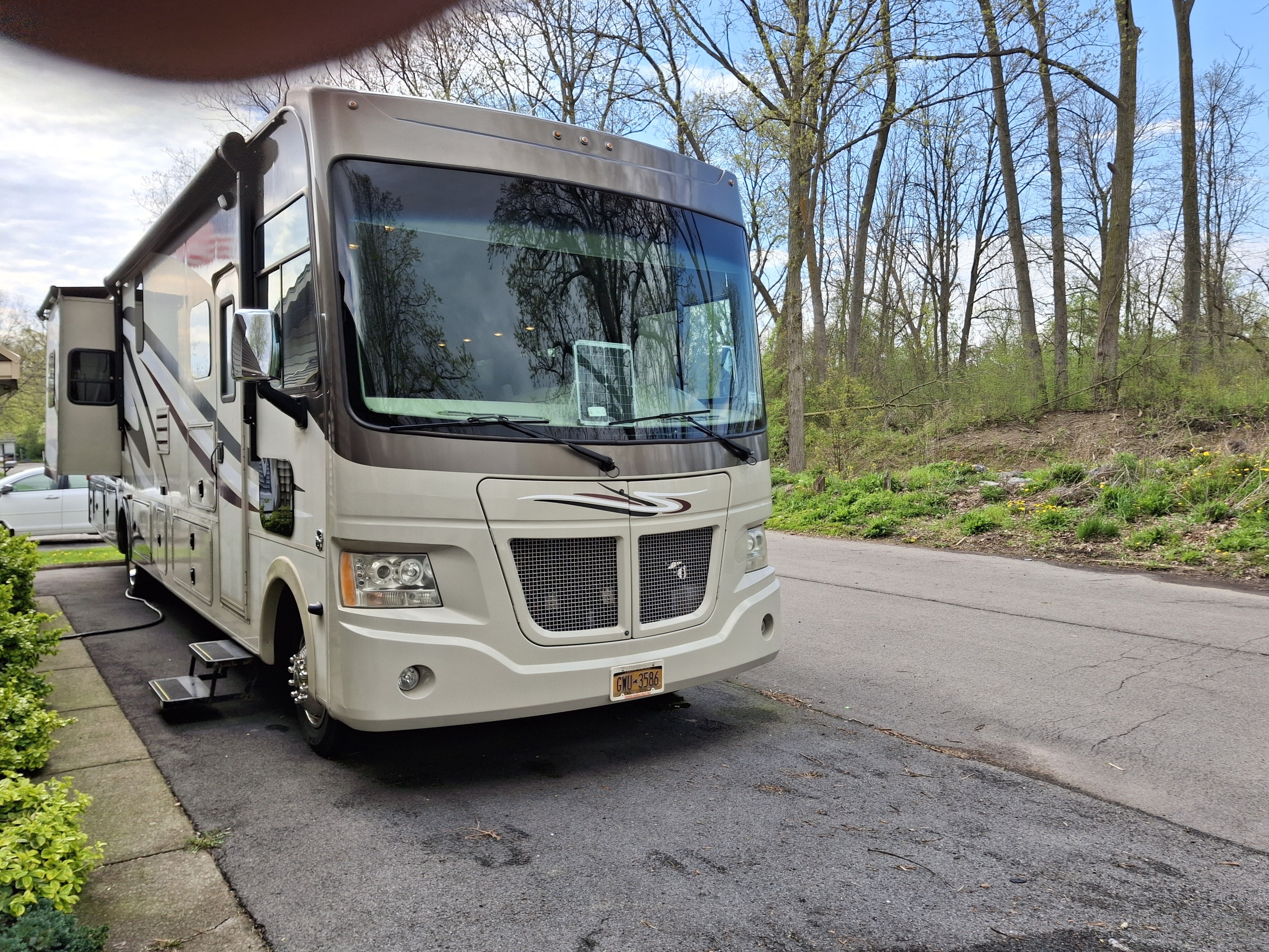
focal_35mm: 25
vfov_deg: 54.9
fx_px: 916
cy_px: 476
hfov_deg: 69.4
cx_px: 634
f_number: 1.8
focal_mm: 4.69
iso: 25
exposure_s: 1/762
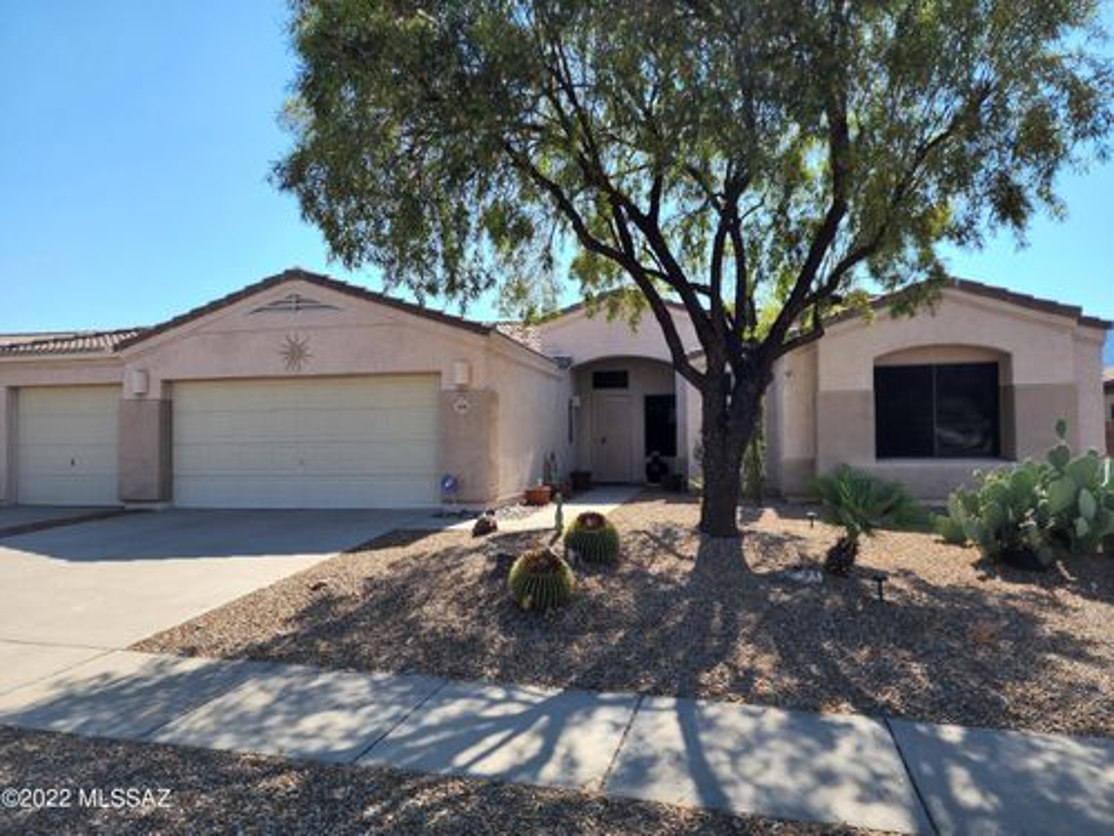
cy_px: 418
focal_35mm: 23
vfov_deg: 58.9
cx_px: 557
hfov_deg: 73.9
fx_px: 740
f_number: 1.8
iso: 12
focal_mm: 6.4
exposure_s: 1/681
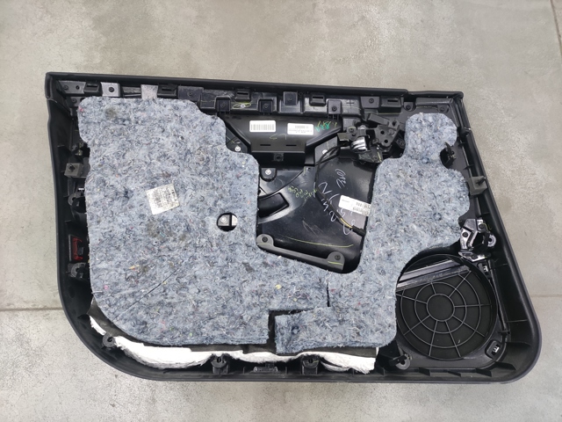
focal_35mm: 25
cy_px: 211
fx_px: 406
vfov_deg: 54.9
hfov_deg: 69.4
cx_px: 281
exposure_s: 1/60
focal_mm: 5.43
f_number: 1.89
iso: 866
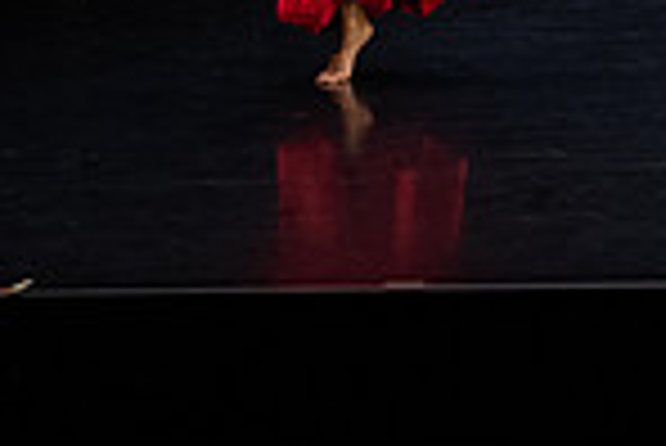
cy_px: -385
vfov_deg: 9.5
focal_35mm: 137
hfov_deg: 13.6
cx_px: 1152
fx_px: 2537
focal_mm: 35
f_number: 4
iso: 1600
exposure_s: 1/500
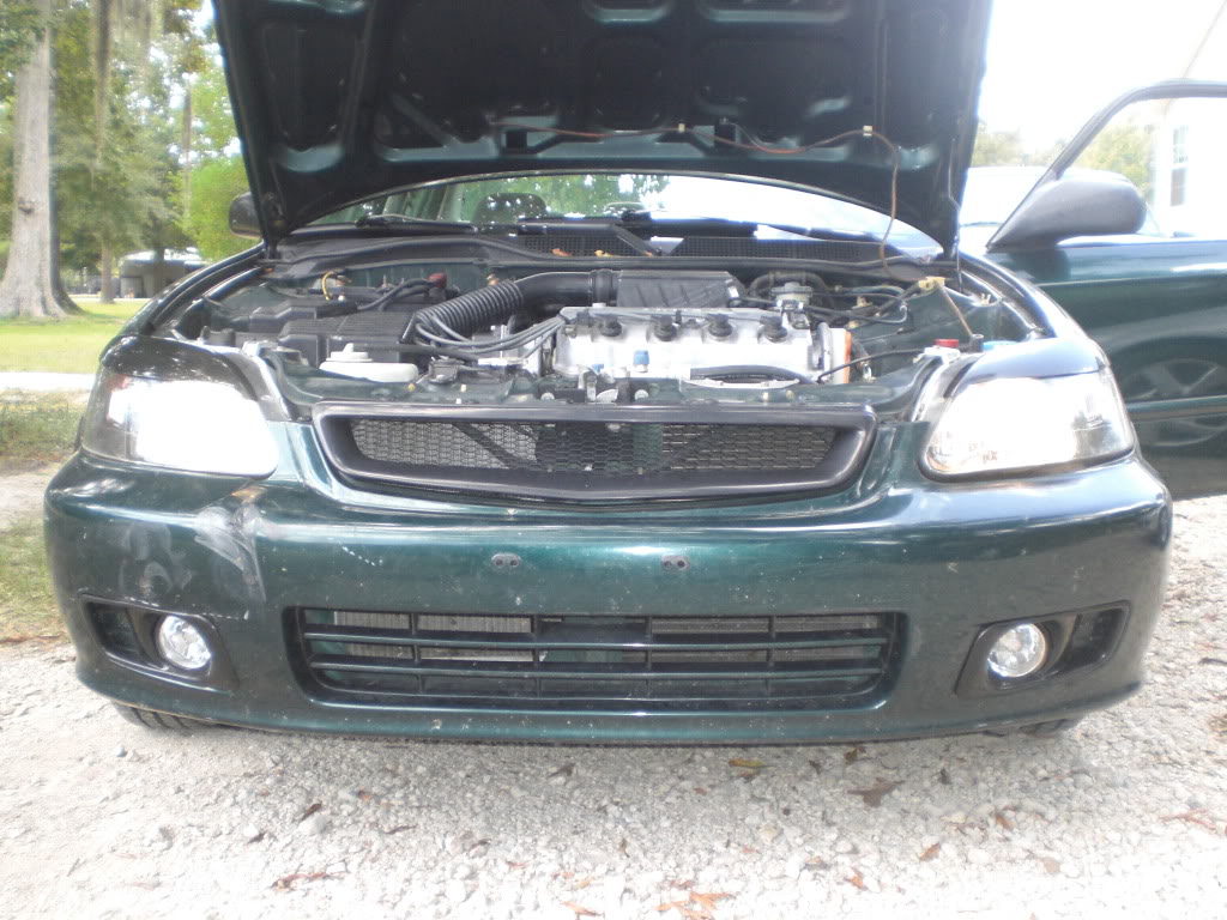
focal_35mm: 38
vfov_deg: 37.7
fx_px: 1347
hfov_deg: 49.0
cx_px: 614
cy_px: 460
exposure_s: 1/125
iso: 200
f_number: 3.1
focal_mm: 6.3
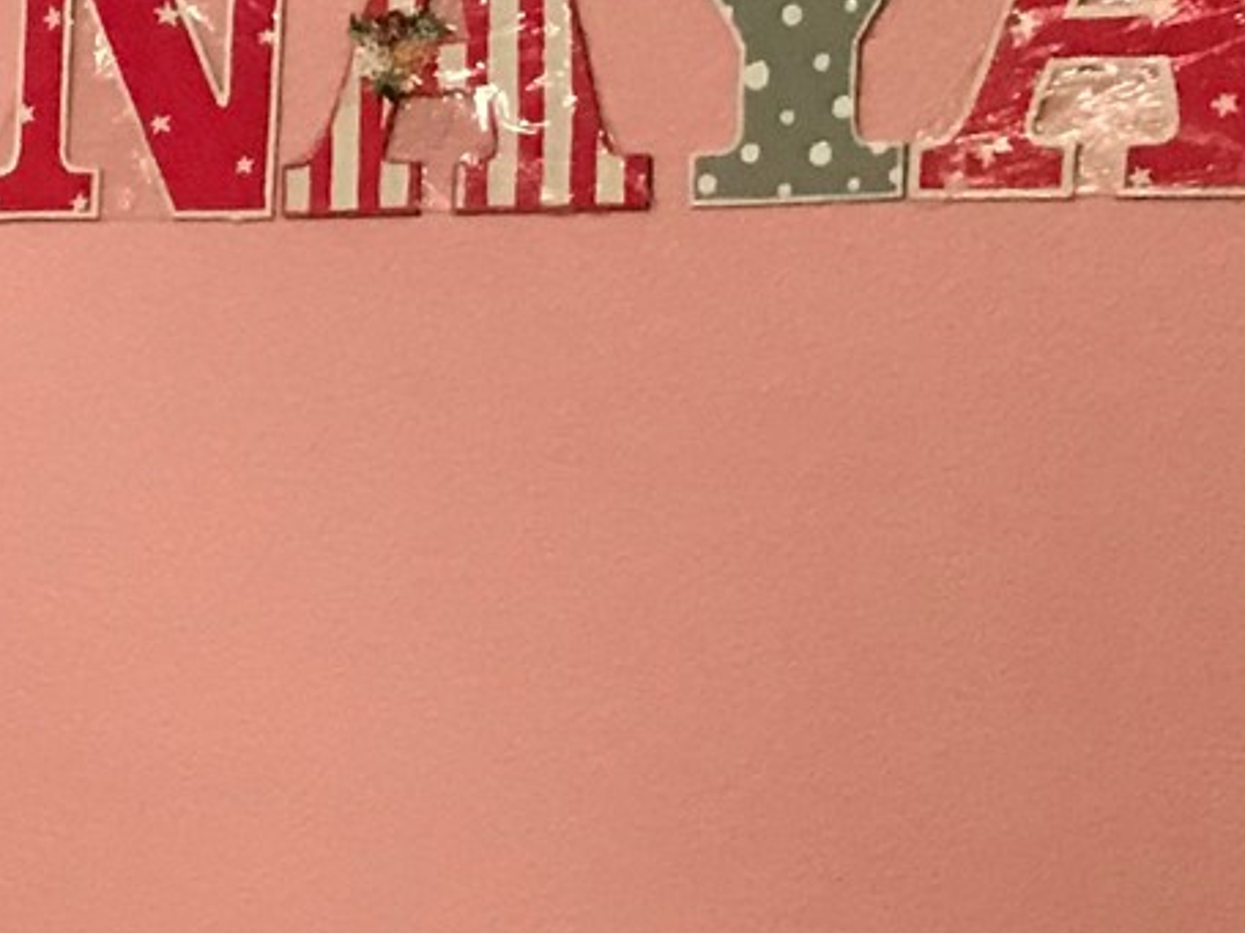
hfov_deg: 13.0
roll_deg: -0.7
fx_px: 4531
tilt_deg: -8.6
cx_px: -1445
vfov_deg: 11.6
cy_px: 949
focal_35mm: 126
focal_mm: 3.99
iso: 80
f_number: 1.8
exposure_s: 1/15
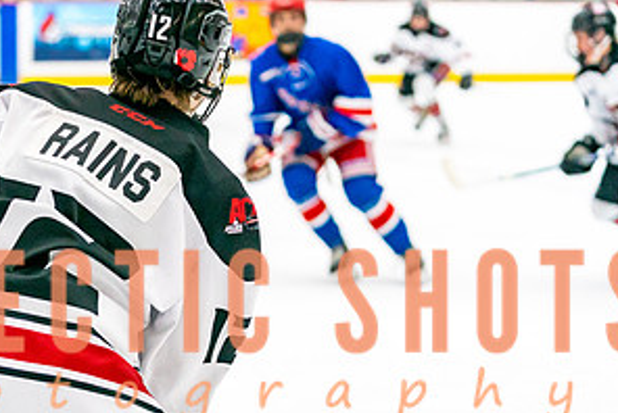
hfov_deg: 14.8
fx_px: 2354
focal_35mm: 137
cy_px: 301
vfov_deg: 10.0
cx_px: 58
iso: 3200
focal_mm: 70
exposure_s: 1/1250
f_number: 2.8
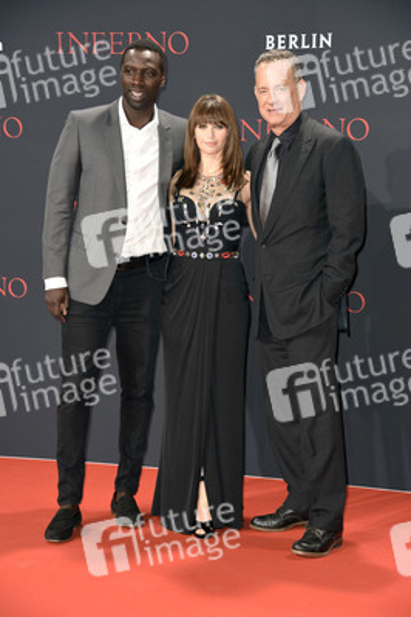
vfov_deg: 22.2
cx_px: 206
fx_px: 1578
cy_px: 308
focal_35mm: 92
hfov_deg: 14.8
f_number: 5.6
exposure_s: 1/200
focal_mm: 92
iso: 800
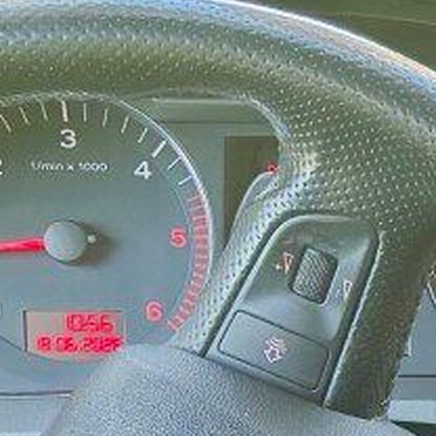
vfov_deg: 7.8
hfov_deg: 7.2
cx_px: 1306
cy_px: 875
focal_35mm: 215
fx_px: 3064
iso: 160
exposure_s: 1/60
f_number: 1.6
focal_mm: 5.96
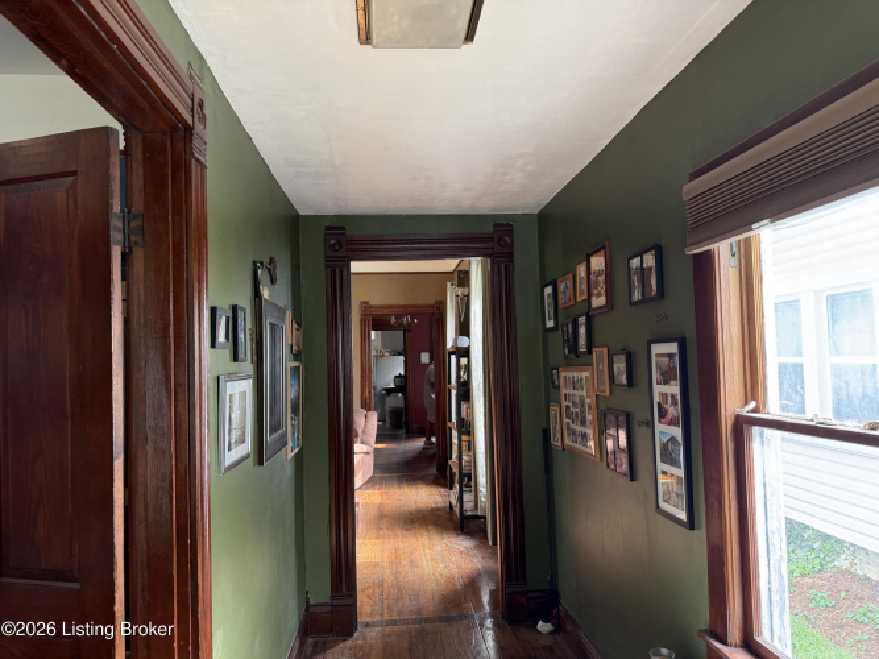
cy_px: 330
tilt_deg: +3.4
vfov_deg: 56.8
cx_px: 440
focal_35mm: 24
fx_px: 609
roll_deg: +1.2
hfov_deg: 71.6
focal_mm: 6.76
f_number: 1.78
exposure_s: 1/83
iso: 200
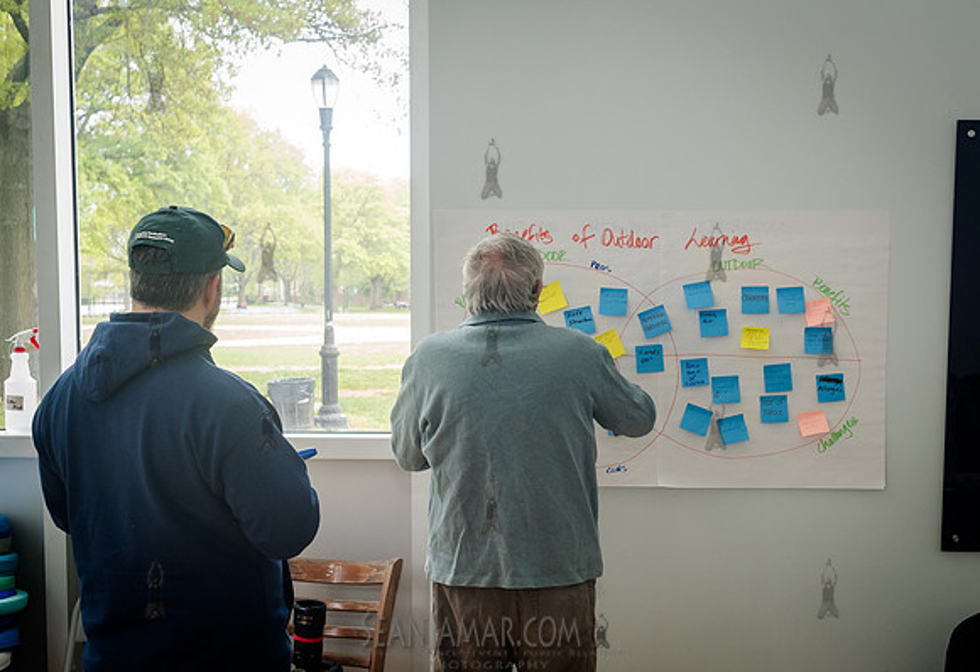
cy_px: 423
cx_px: 575
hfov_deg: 39.6
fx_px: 1358
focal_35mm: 49
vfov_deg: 27.7
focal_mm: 35
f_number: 5.6
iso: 1250
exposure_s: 1/200
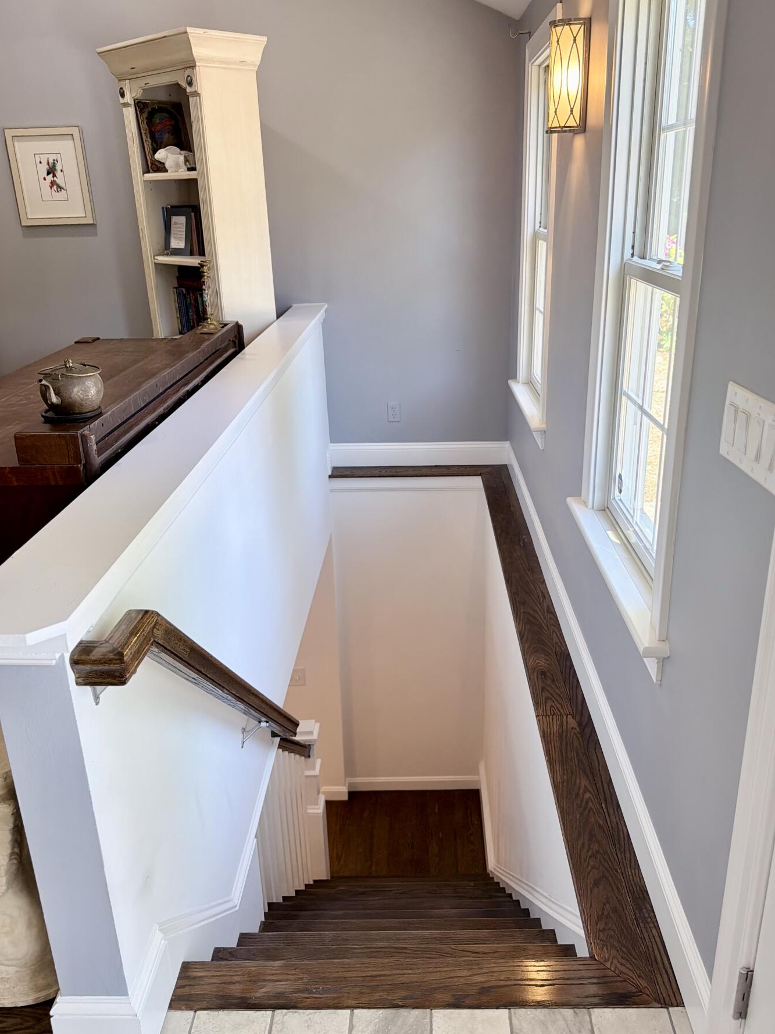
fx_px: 806
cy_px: 490
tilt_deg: -18.4
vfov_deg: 65.3
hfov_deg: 51.3
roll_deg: +0.5
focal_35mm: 27
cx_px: 420
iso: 125
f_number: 1.78
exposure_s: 1/129
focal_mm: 6.76
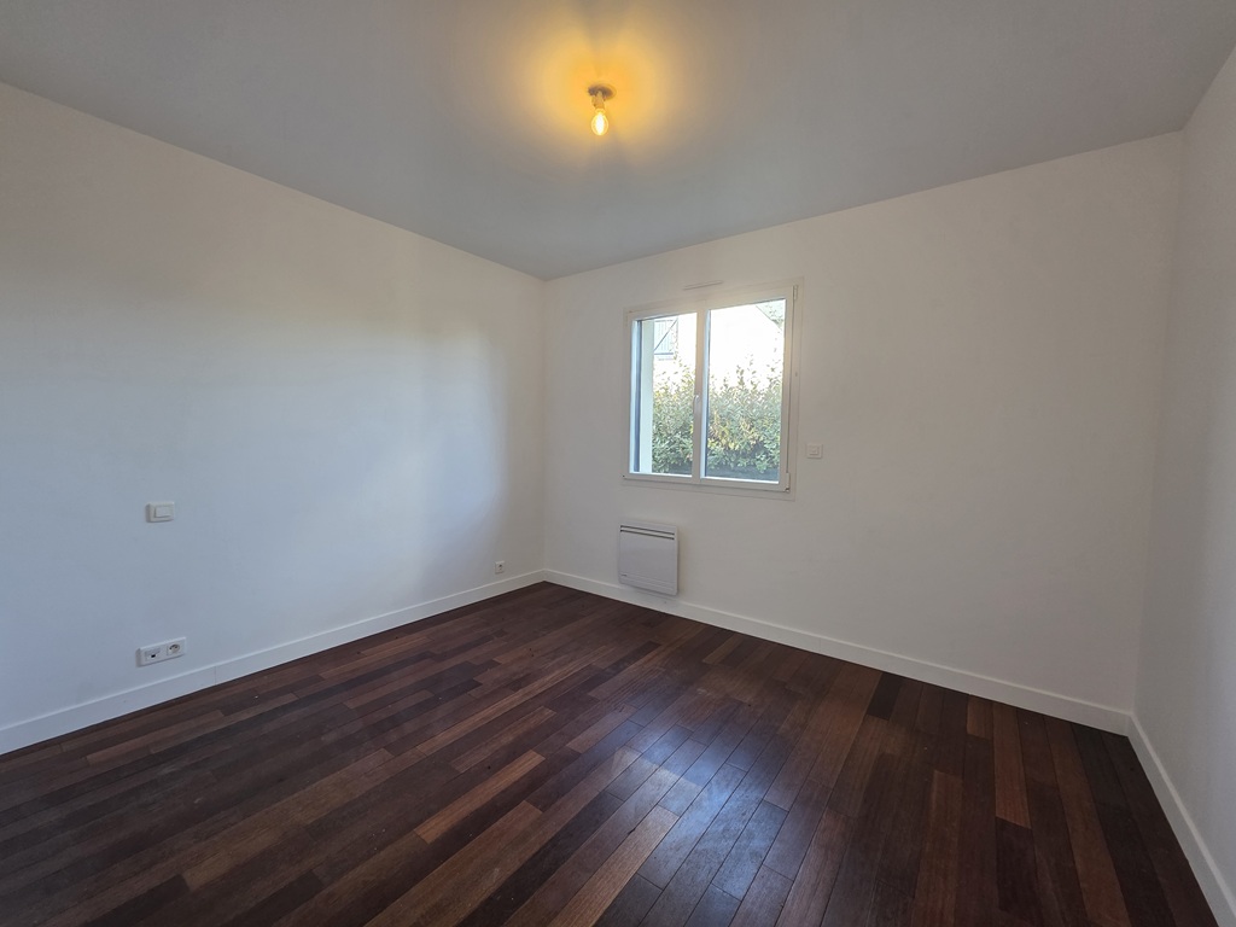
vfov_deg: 89.9
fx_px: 464
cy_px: 464
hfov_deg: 106.2
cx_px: 618
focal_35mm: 13
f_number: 1.9
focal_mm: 2.2
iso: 125
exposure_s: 1/100
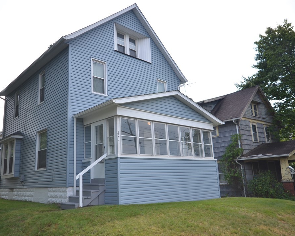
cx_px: 135
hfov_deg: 57.1
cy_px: 119
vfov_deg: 47.1
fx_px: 271
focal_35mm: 31
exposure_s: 1/160
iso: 200
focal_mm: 18
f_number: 6.3
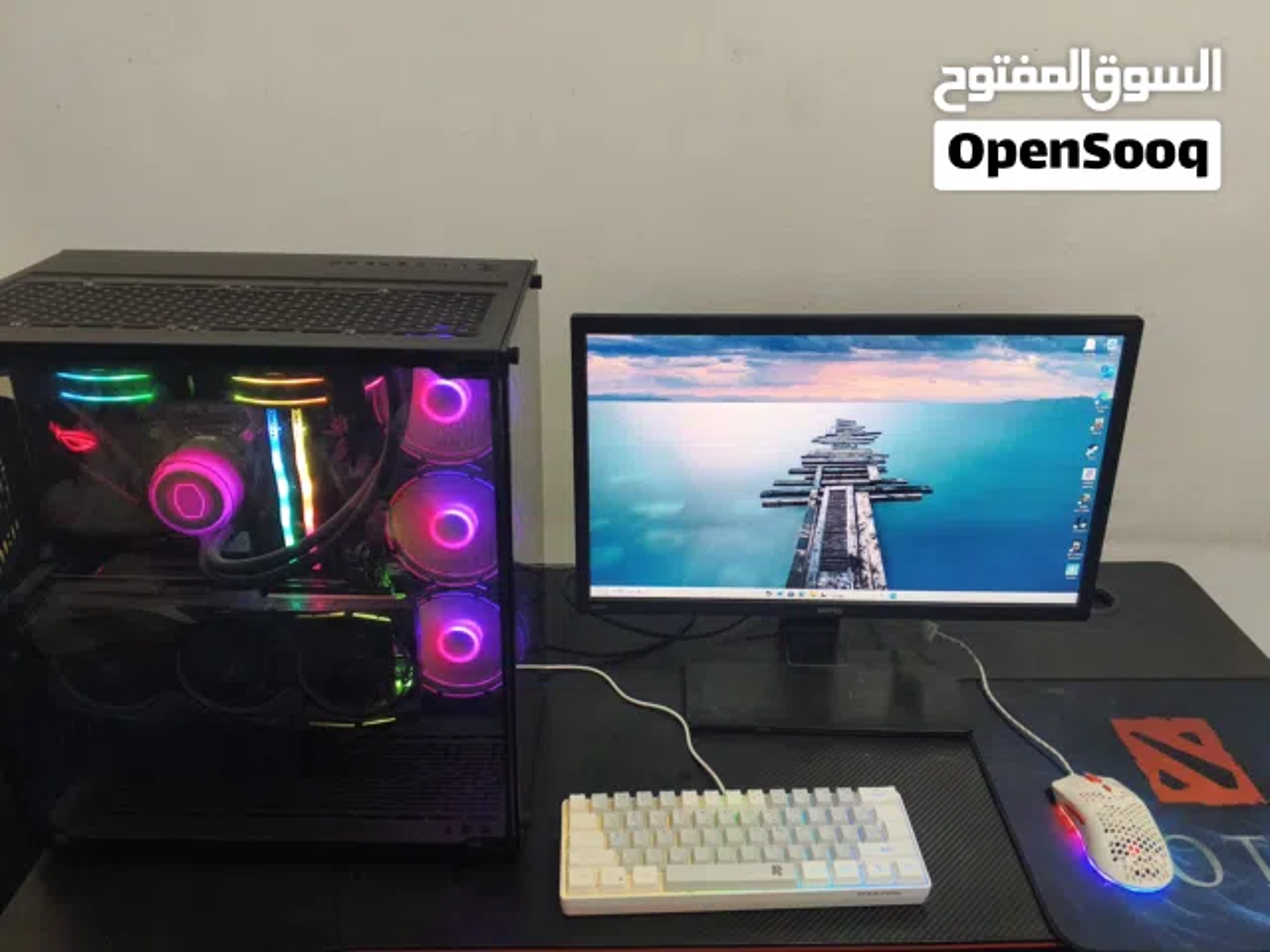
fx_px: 844
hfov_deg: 73.9
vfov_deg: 58.9
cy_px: 476
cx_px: 635
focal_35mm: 23
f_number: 1.6
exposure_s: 1/50
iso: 597
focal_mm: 4.09
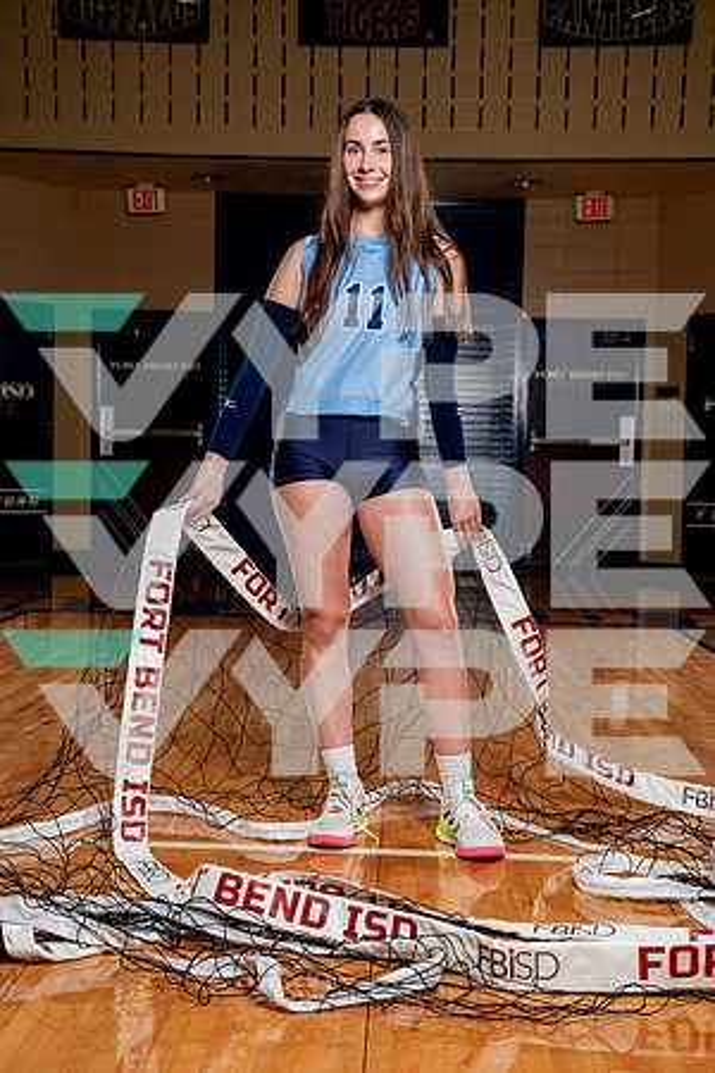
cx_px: 358
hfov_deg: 26.5
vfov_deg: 38.9
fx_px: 1519
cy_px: 536
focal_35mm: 51
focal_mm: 51
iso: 200
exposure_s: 1/250
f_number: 5.6
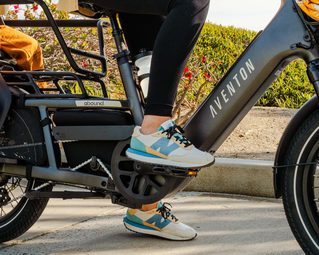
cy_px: -4
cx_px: 1
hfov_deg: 21.7
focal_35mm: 85
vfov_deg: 17.6
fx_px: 802
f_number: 7.1
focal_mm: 24
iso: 100
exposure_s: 1/200
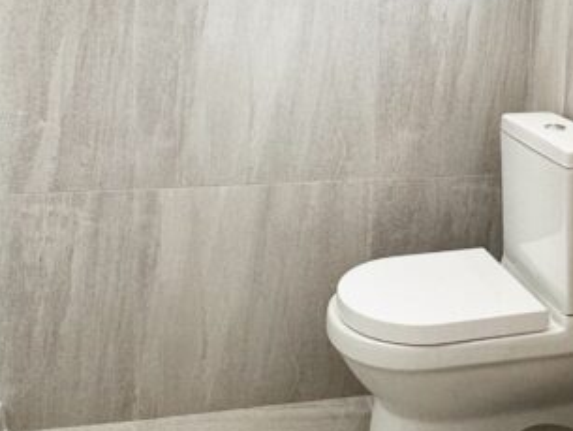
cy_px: 21
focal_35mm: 47
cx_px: 389
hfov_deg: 39.9
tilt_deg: -5.0
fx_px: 778
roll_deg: -0.9
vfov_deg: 29.3
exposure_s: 1/100
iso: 80
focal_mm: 2.22
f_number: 2.2
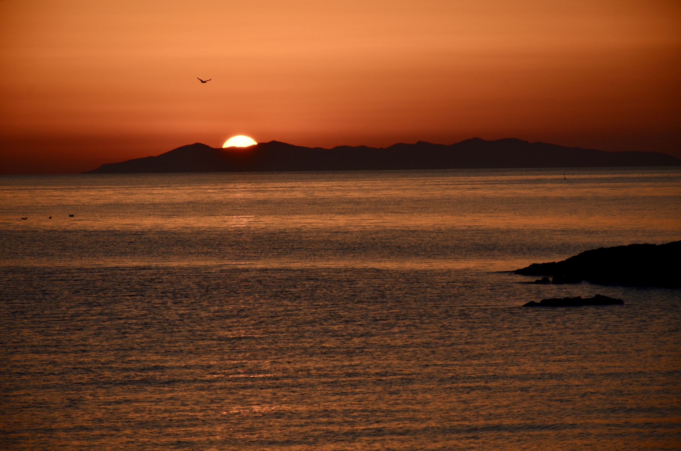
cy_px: 226
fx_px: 3964
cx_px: 340
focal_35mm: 210
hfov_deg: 9.8
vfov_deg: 6.5
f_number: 8
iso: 200
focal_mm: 140
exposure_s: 1/1000
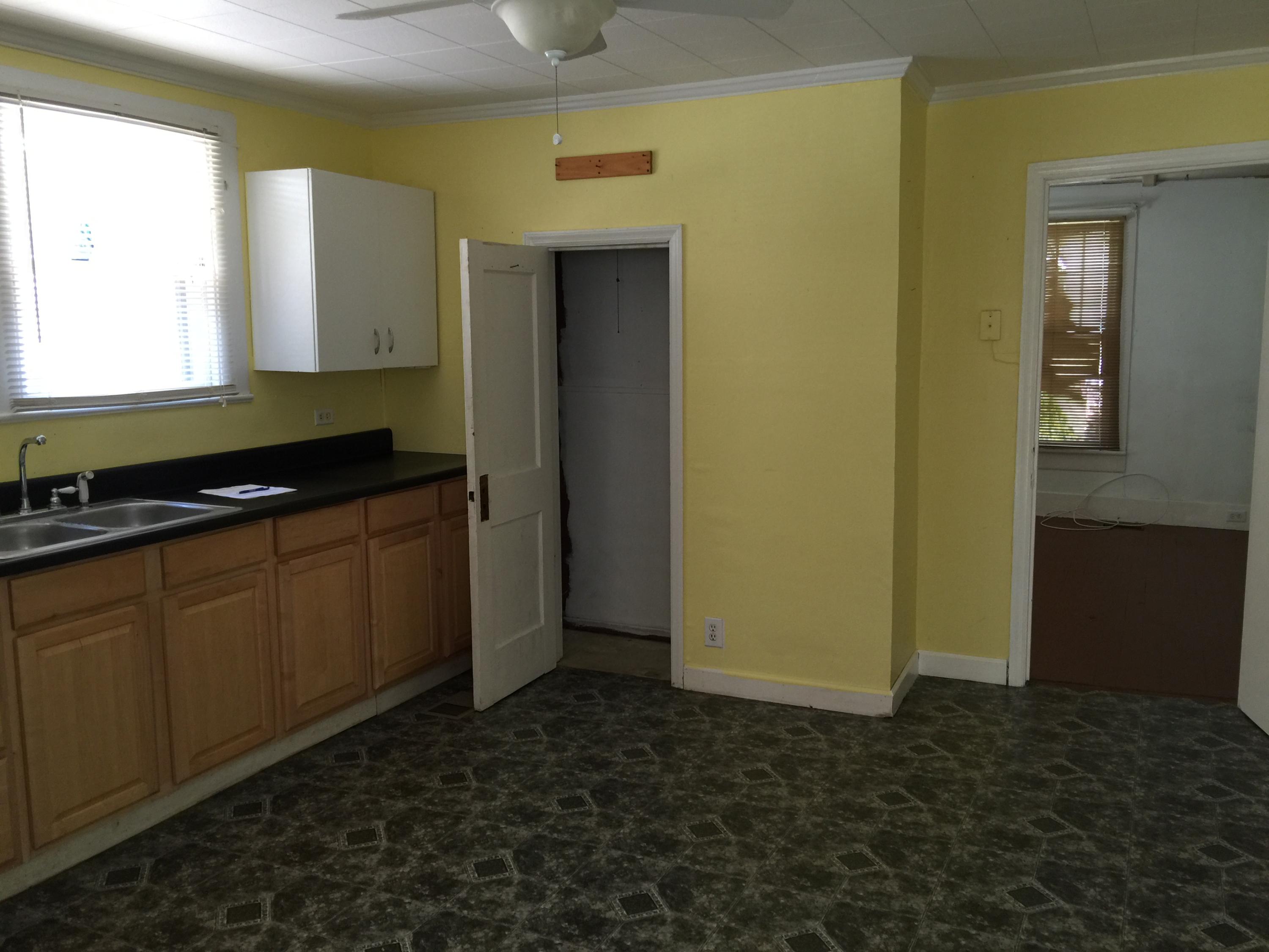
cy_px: 476
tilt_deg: -7.8
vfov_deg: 48.2
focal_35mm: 29
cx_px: 634
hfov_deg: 61.7
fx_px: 1063
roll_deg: -0.5
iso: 50
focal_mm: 4.15
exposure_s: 1/15
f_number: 2.2
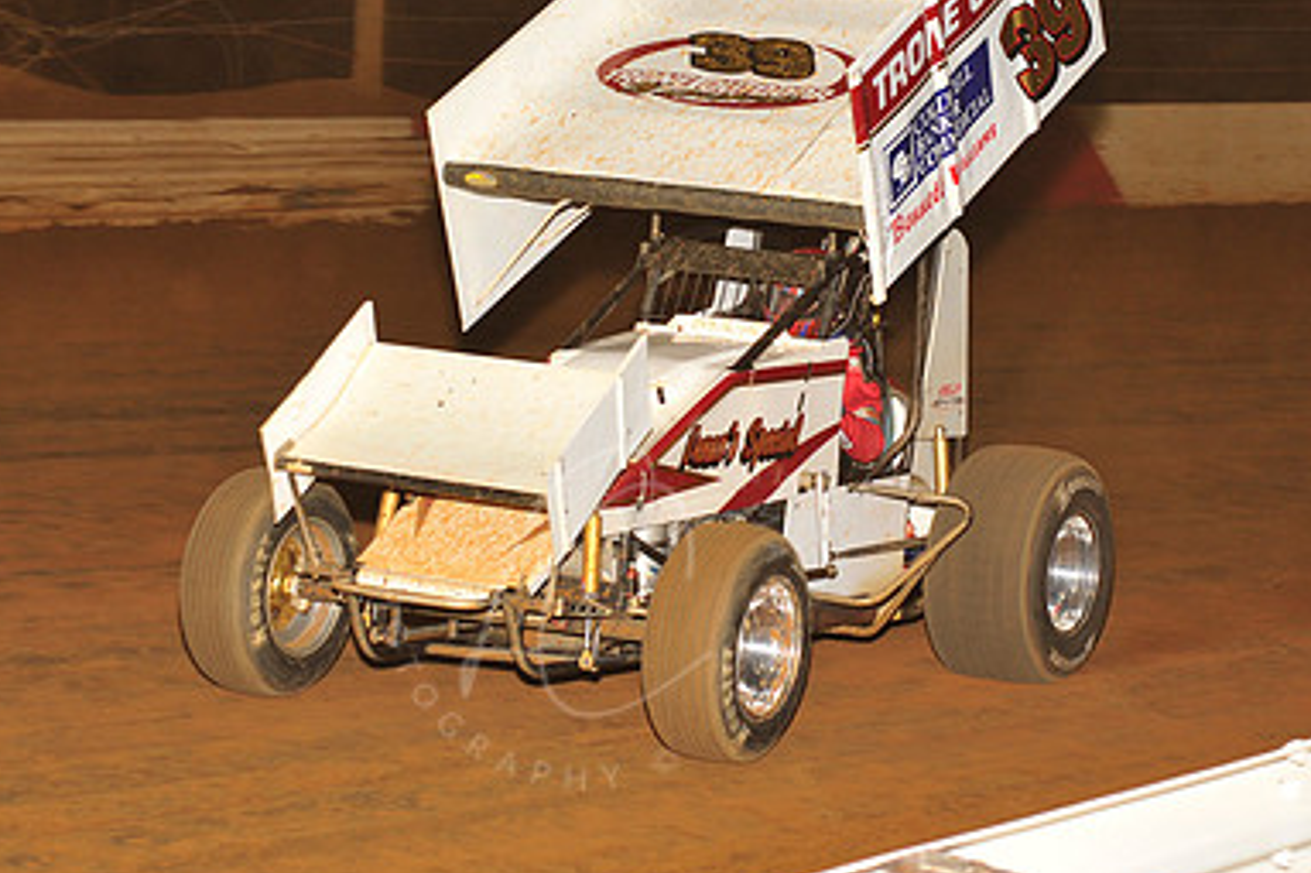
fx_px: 4404
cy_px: 267
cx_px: 582
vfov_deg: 11.3
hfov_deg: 16.9
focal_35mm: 121
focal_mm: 80
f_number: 6.3
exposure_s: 1/250
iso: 640
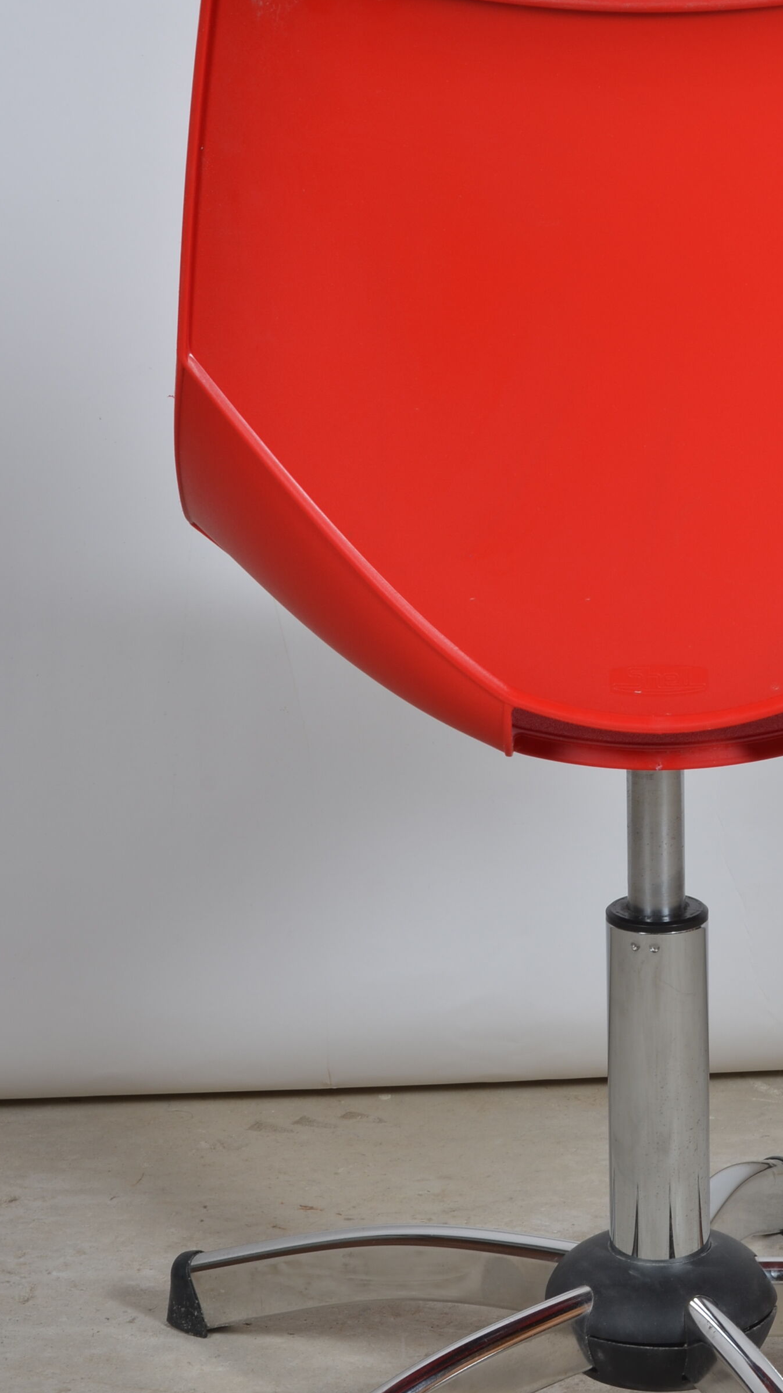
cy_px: 706
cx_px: 670
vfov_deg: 17.7
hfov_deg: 10.0
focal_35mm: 121
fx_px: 4467
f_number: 14
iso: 100
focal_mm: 50
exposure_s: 1/125
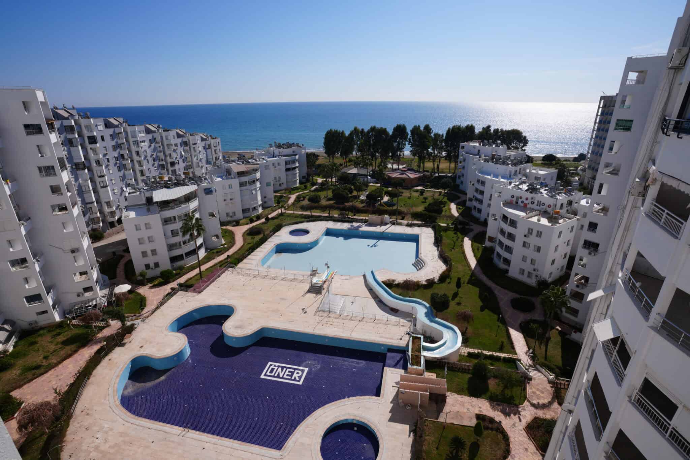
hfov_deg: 93.3
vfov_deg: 70.4
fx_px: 326
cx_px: 345
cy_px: 230
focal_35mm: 17
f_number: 10
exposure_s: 1/320
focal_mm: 17
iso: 100
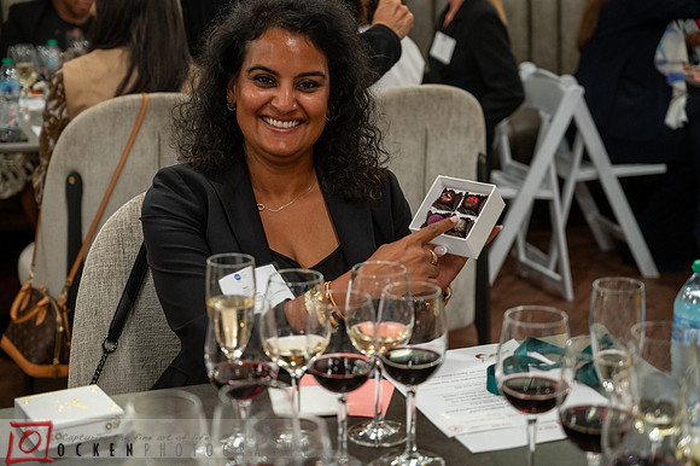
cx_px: 350
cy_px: 233
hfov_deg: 31.0
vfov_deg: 20.9
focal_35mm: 65
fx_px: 1263
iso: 2000
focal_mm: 65
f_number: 4
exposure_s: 1/100
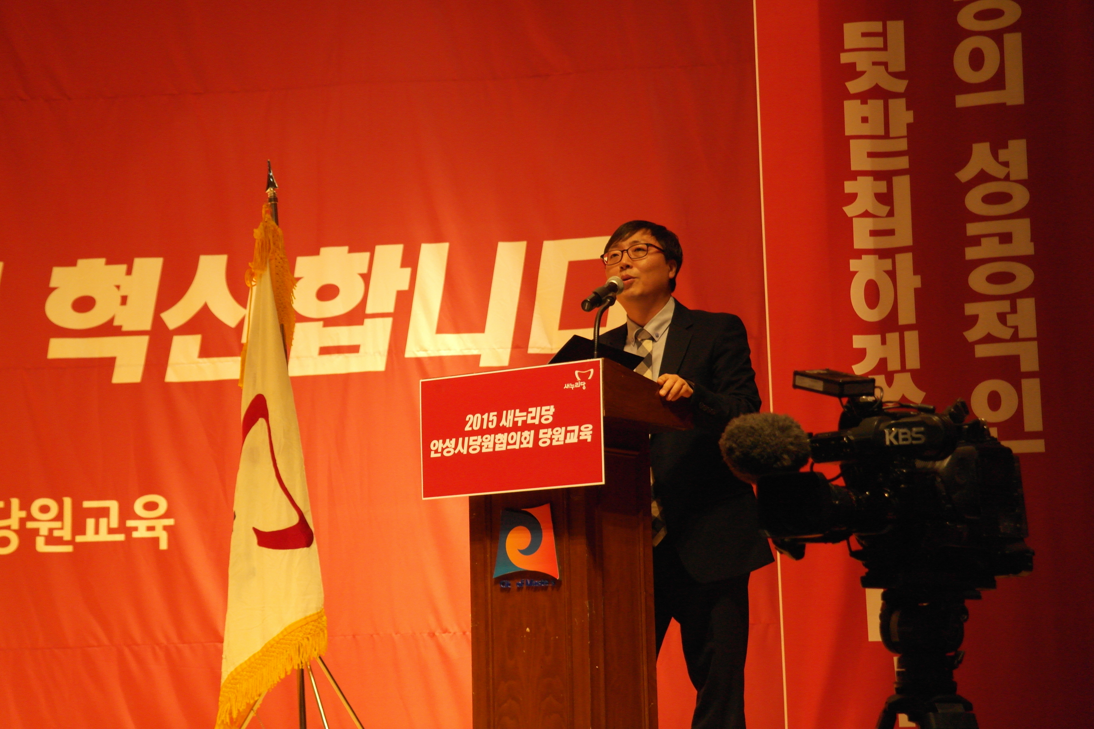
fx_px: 2552
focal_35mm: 84
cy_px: 364
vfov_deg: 16.3
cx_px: 547
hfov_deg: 24.2
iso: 1600
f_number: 5.6
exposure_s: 1/80
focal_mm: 55
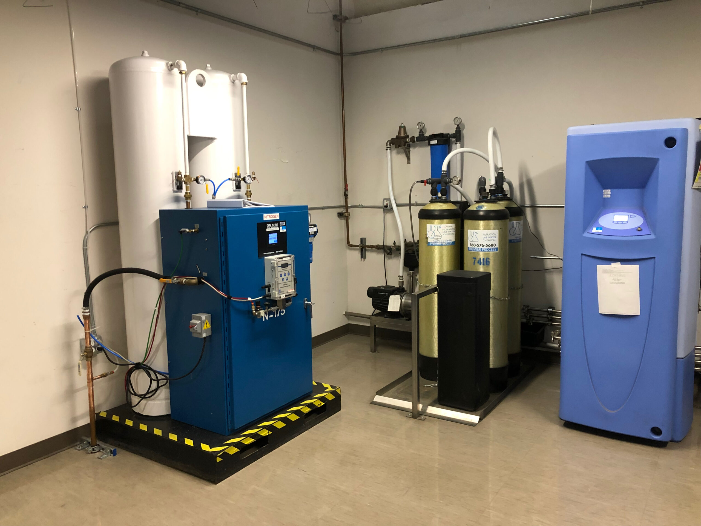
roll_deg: +1.7
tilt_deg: -7.6
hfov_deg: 63.4
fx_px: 567
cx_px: 350
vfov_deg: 49.7
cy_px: 263
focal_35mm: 28
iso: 64
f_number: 1.8
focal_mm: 4
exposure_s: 1/15
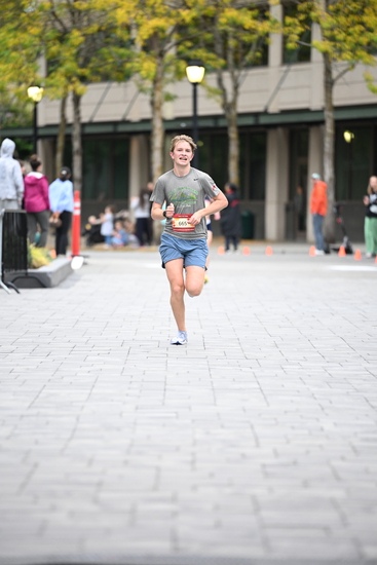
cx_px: 188
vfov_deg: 10.3
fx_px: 3139
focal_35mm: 200
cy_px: 282
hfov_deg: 6.9
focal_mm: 200
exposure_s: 1/800
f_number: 2.8
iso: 1600
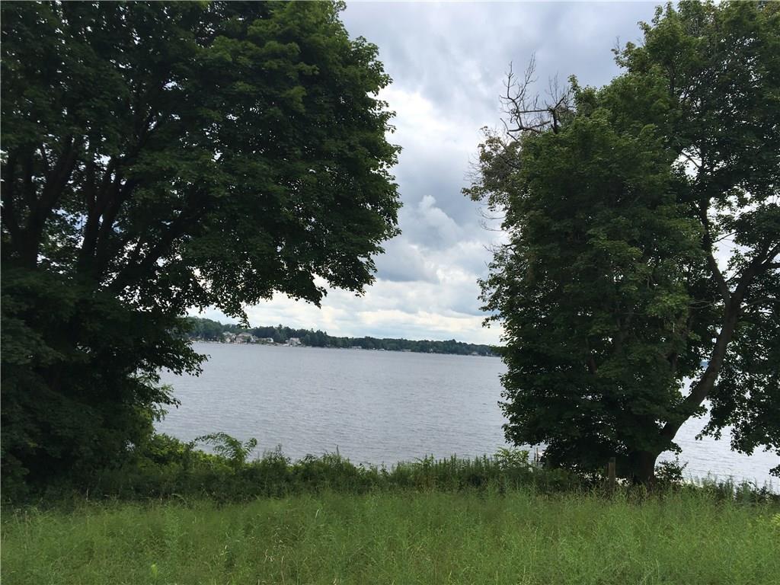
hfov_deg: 61.7
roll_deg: -3.2
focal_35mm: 29
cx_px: 390
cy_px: 292
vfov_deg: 48.2
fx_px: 653
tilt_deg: +6.7
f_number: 2.2
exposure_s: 1/1221
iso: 25
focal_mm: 4.15
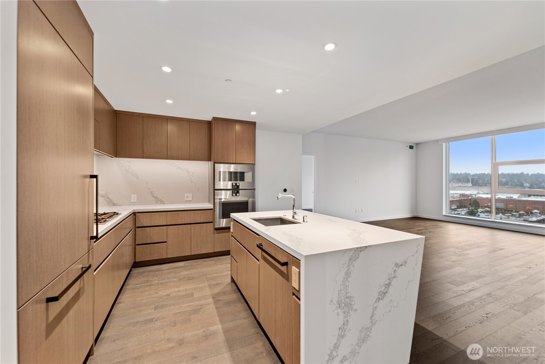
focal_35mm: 14
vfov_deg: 81.2
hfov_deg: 104.3
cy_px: 182
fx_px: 212
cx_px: 272
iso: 200
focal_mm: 14
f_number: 8
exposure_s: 1/1.25
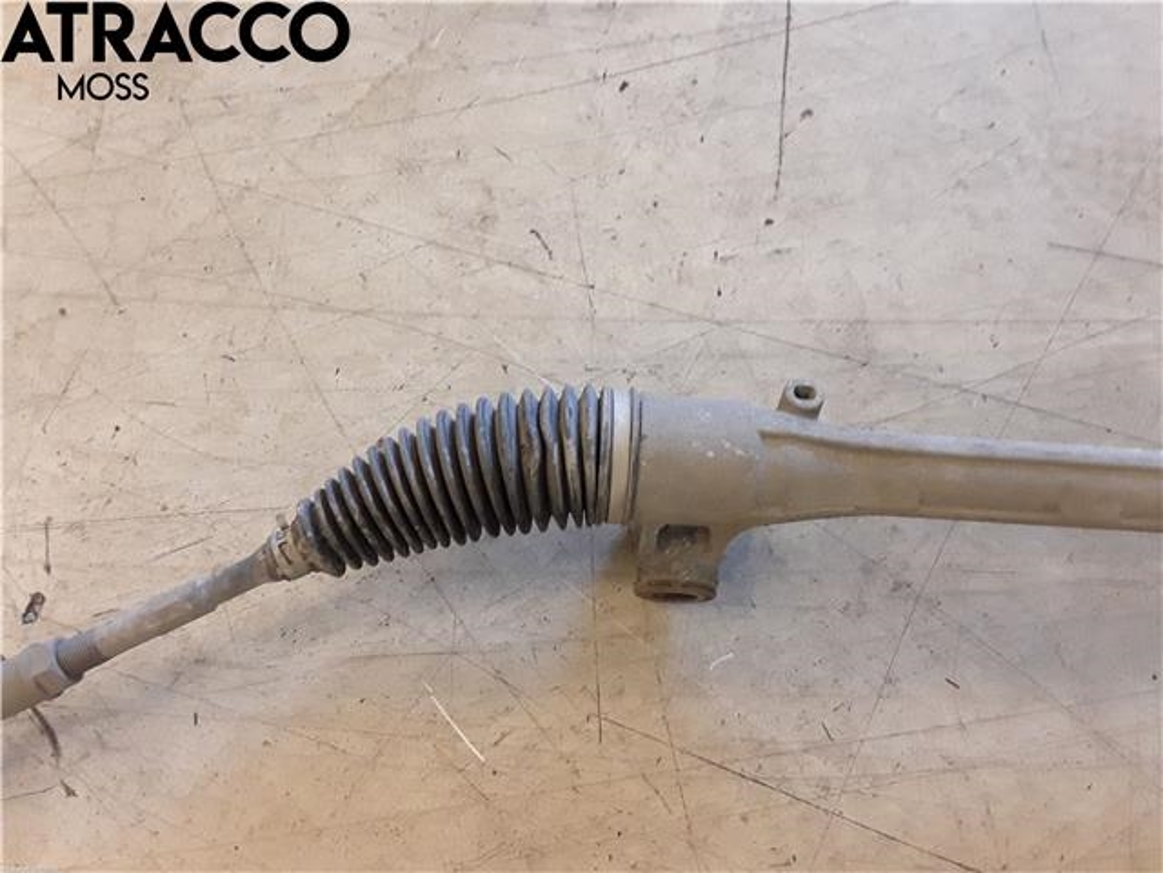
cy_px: 436
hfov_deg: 63.4
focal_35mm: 28
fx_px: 941
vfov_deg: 49.7
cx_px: 582
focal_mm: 2.91
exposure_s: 1/50
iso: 100
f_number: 1.9
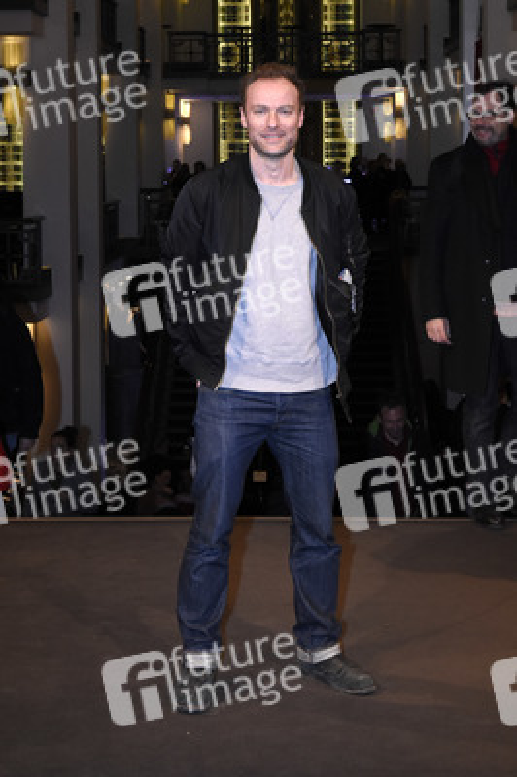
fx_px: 1100
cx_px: 258
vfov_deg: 38.9
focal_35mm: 51
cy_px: 388
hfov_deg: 26.4
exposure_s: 1/125
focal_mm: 34
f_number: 6.3
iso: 1600
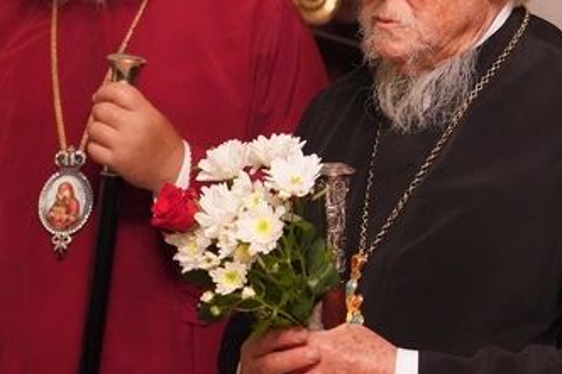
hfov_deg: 13.4
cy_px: 45
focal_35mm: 152
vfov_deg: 9.0
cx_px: 474
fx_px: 2372
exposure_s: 1/80
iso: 10000
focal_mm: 63
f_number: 4
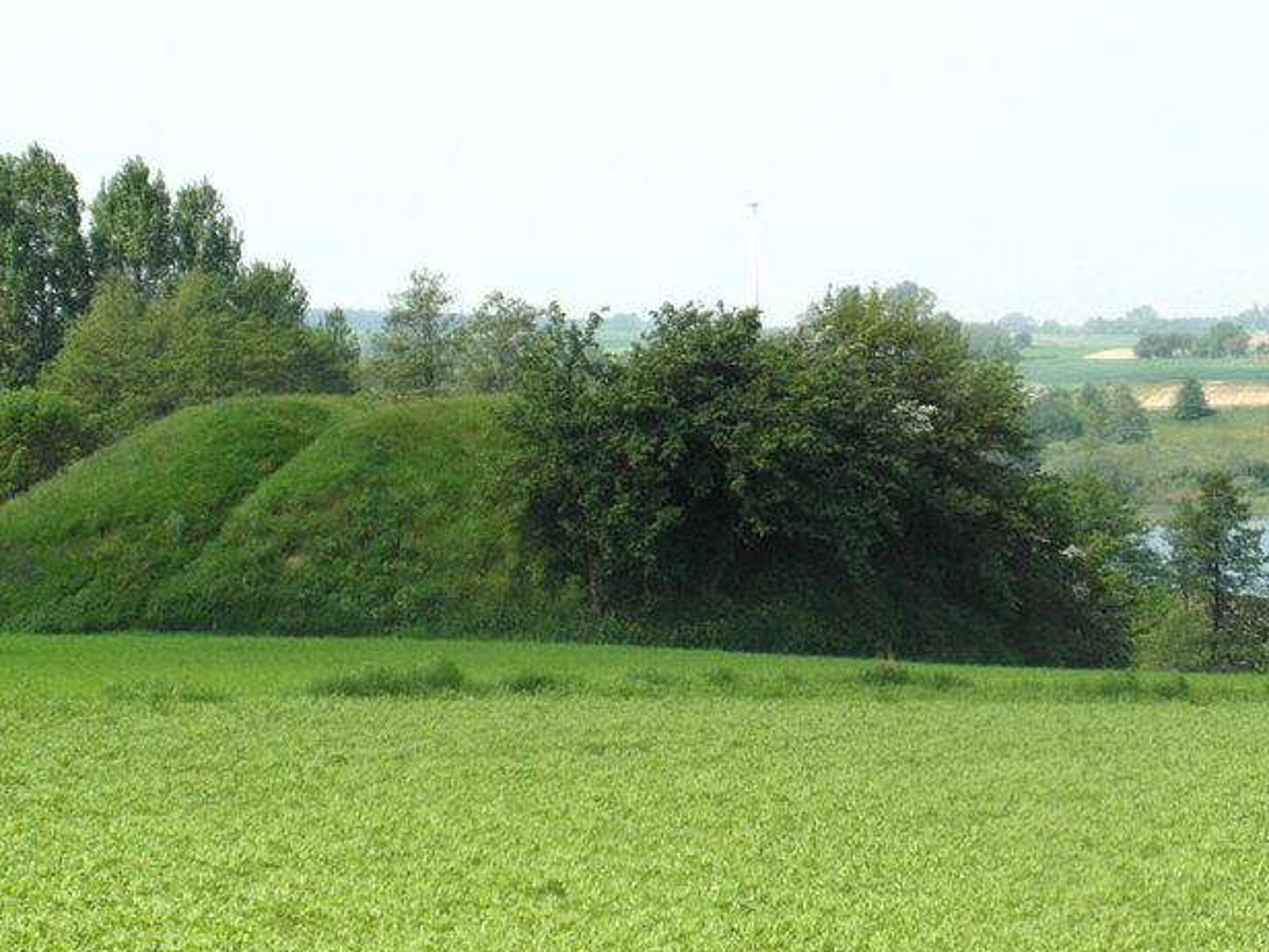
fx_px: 4949
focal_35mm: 135
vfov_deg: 11.0
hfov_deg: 14.6
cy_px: 410
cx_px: 709
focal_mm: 17
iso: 100
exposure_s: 1/500
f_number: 4.4
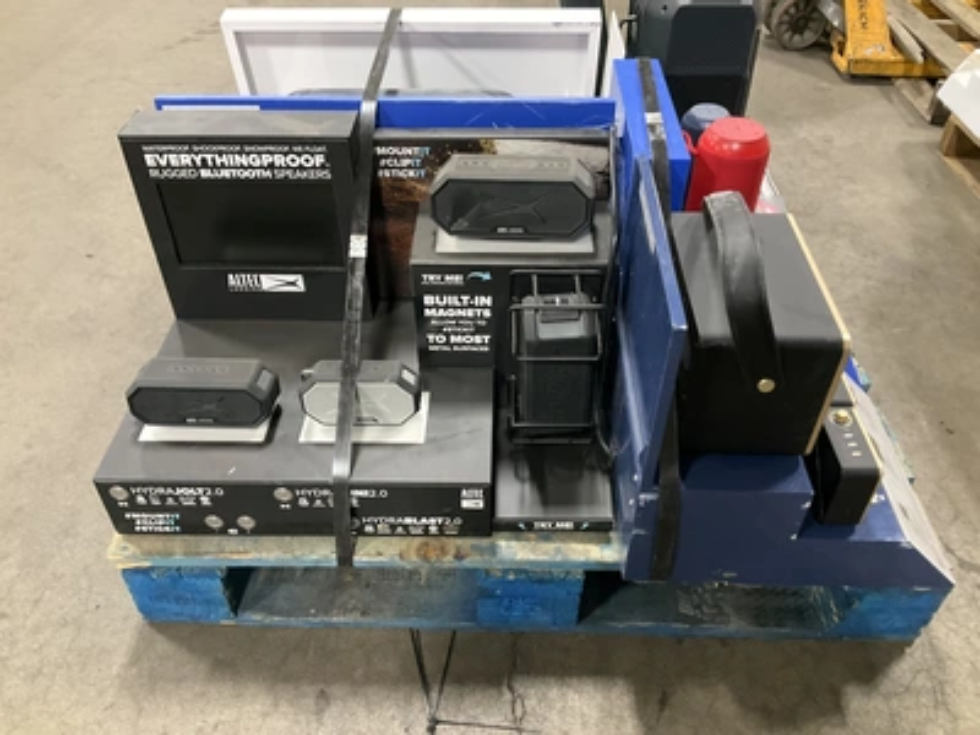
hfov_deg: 61.7
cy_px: 368
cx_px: 490
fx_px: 821
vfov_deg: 48.2
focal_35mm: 29
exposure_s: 1/30
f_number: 1.8
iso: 500
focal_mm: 3
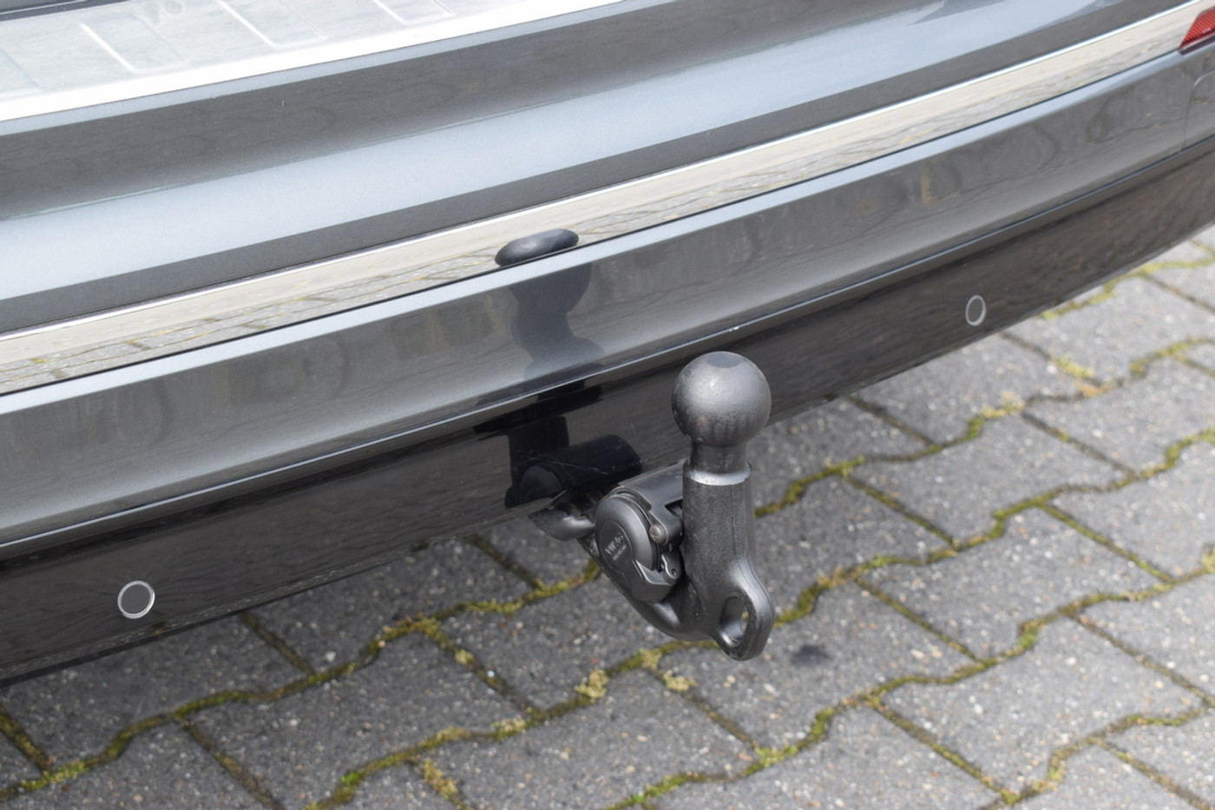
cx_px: 608
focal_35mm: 72
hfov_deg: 28.1
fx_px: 2430
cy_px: 405
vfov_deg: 18.9
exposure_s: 1/200
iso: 400
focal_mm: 48
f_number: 7.1
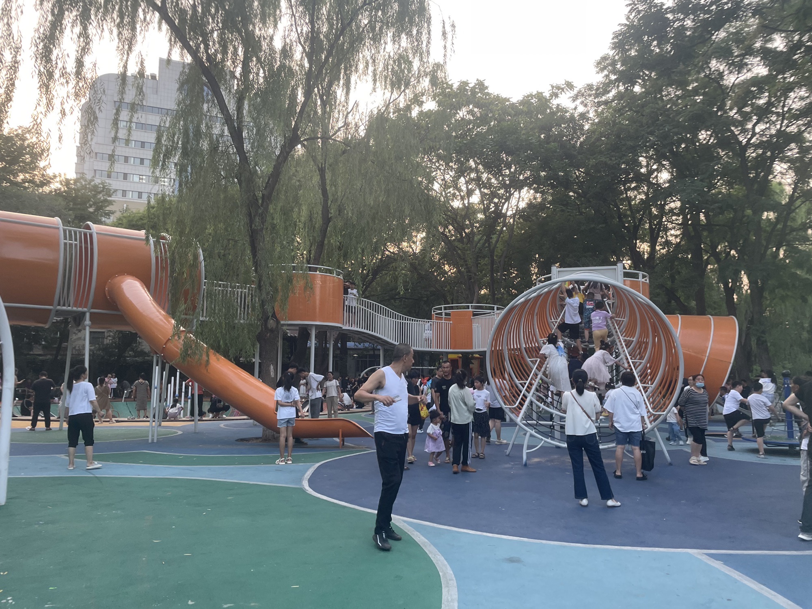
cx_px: 406
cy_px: 304
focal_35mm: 26
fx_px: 610
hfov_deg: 67.3
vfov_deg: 53.1
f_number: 1.6
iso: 80
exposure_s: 1/121
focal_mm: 4.2
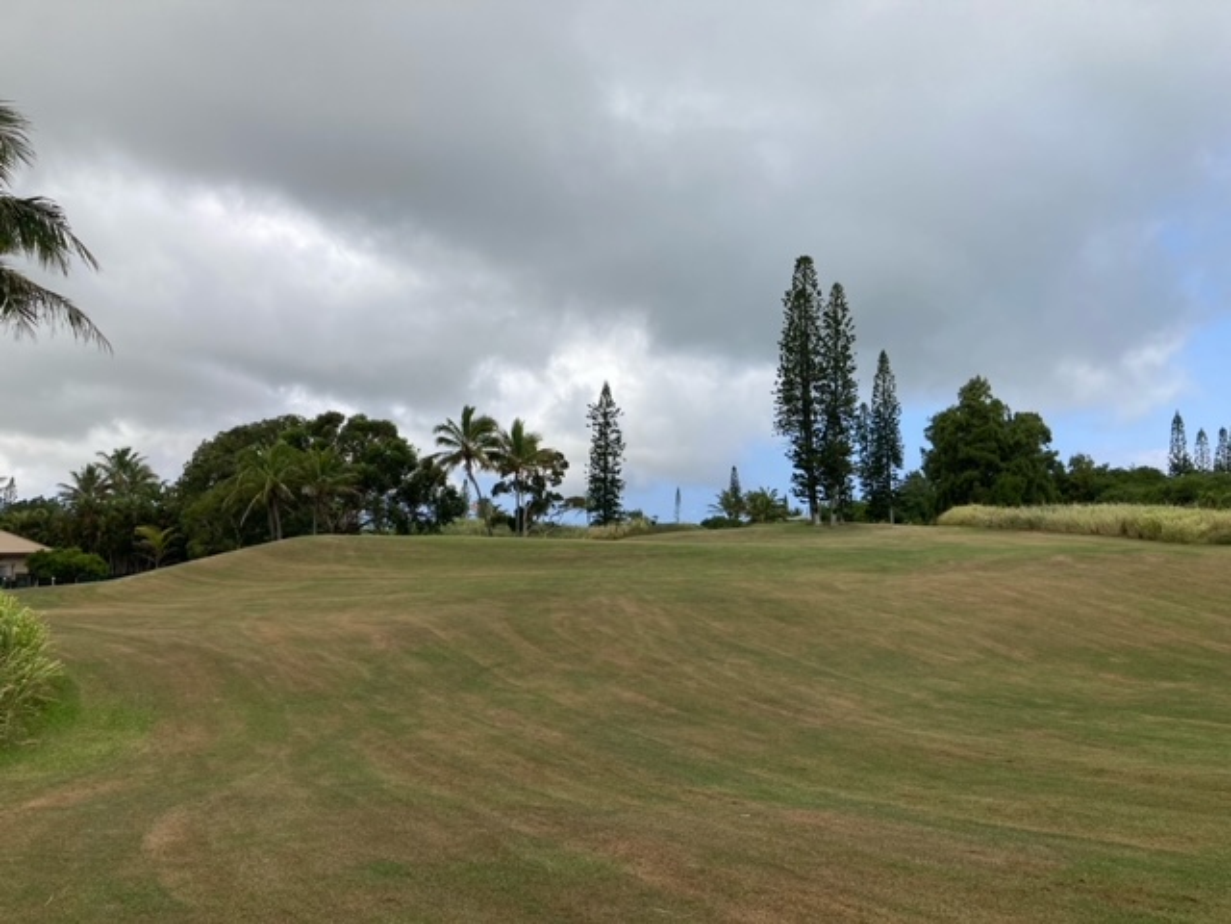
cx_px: 616
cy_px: 462
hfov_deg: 63.4
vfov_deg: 49.7
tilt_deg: +6.4
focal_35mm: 28
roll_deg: -4.6
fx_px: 996
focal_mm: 3.99
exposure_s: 1/1621
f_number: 1.8
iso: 20
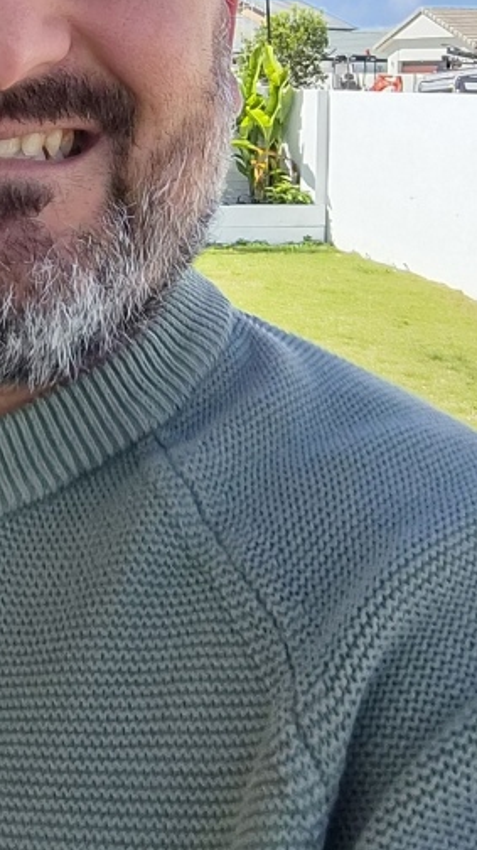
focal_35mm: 54
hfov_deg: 21.5
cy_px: 182
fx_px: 1216
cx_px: 7
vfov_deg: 37.3
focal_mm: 1.7
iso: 50
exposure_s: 1/1960
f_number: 2.2
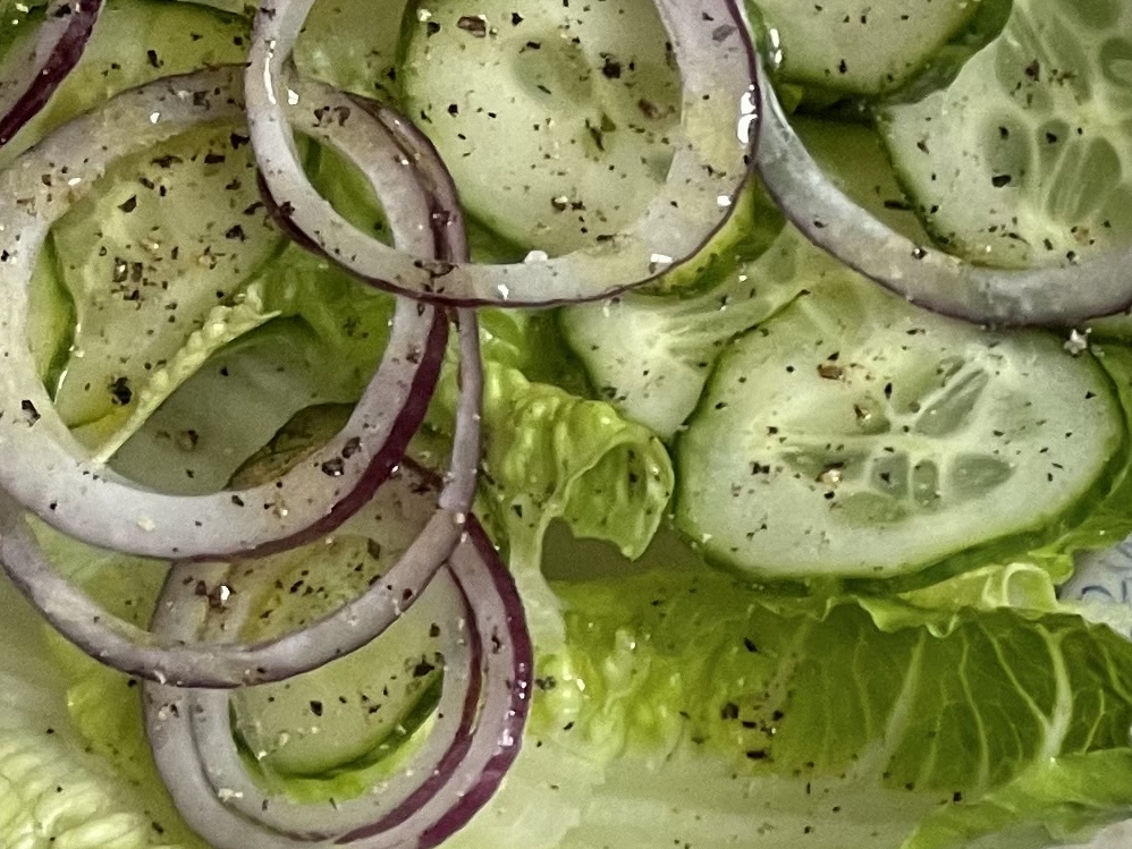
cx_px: 2231
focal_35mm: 105
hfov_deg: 15.3
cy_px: 1433
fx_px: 3434
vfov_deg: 13.0
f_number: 1.6
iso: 160
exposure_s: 1/60
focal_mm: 4.2
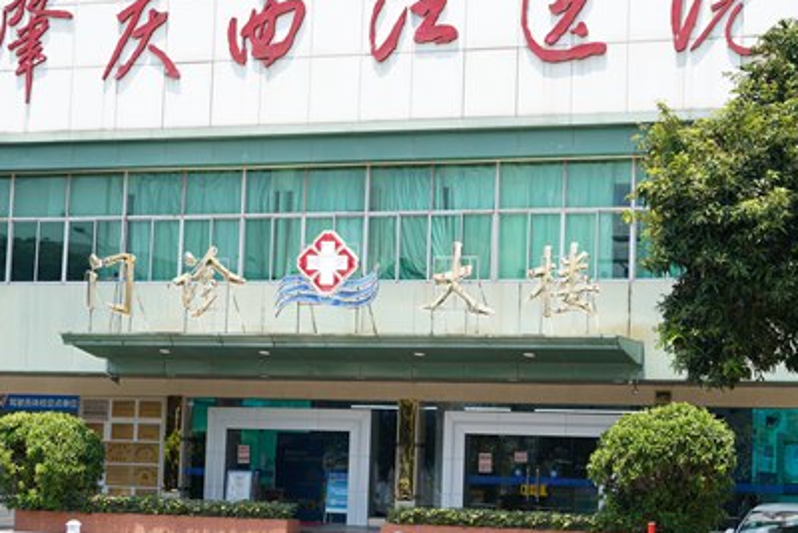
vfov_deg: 15.2
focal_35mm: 90
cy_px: 269
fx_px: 1996
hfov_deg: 22.6
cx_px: 423
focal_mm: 60
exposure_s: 1/200
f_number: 5.6
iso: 100
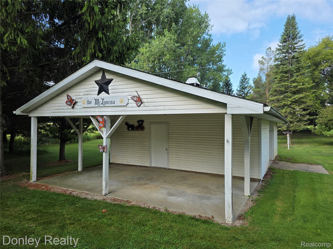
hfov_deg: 73.9
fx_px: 221
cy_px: 124
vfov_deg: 58.9
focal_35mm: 23
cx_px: 166
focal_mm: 6.3
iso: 80
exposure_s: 1/1904
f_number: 1.7
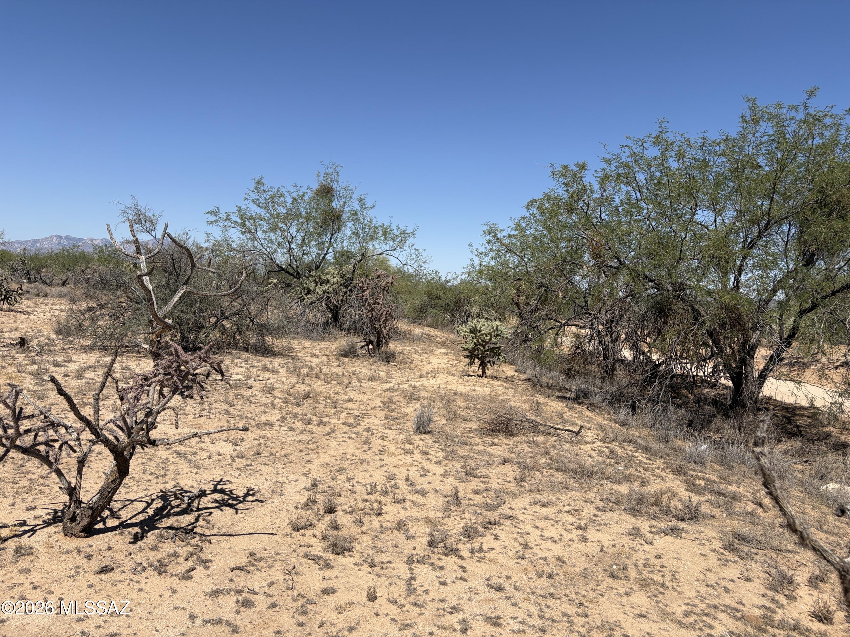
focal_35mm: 26
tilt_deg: +0.6
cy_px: 318
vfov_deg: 53.1
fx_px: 638
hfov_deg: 67.3
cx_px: 425
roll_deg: -4.3
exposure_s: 1/4950
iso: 50
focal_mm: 5.96
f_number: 1.6
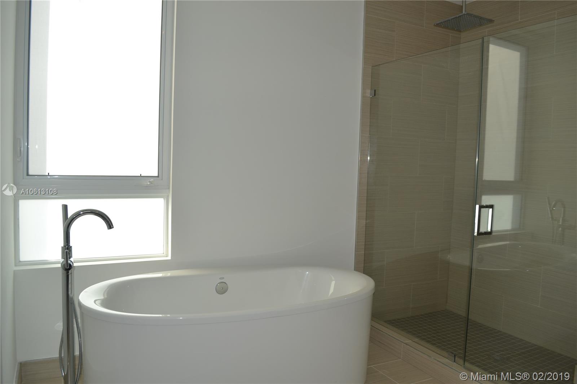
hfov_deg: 67.4
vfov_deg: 47.9
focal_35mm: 27
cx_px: 288
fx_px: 433
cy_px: 192
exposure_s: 1/200
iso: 100
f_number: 5.6
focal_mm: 18
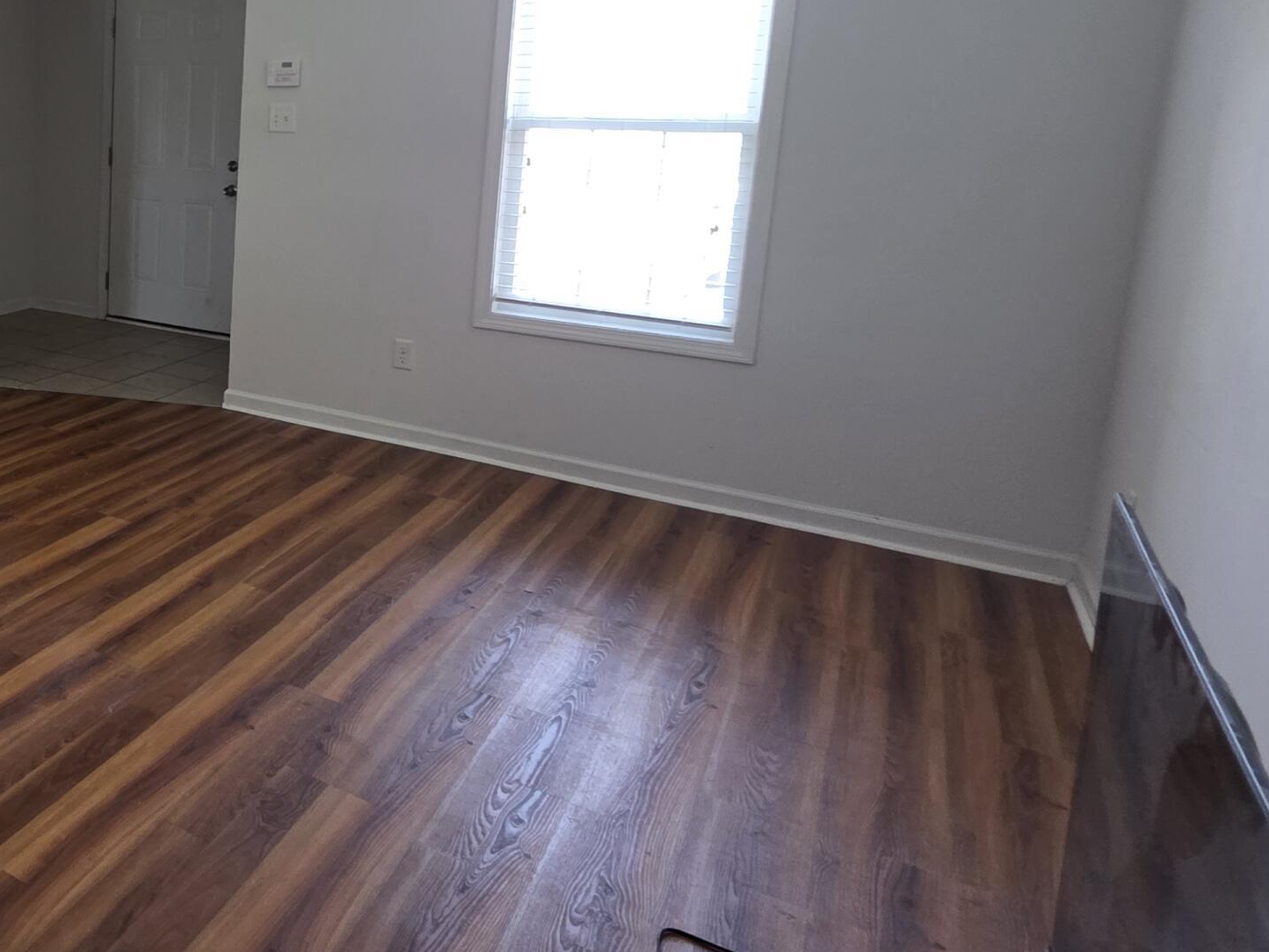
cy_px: 257
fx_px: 990
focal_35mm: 27
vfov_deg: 49.6
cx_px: -2
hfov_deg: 52.0
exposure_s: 1/60
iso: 160
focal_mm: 2.2
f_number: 1.9
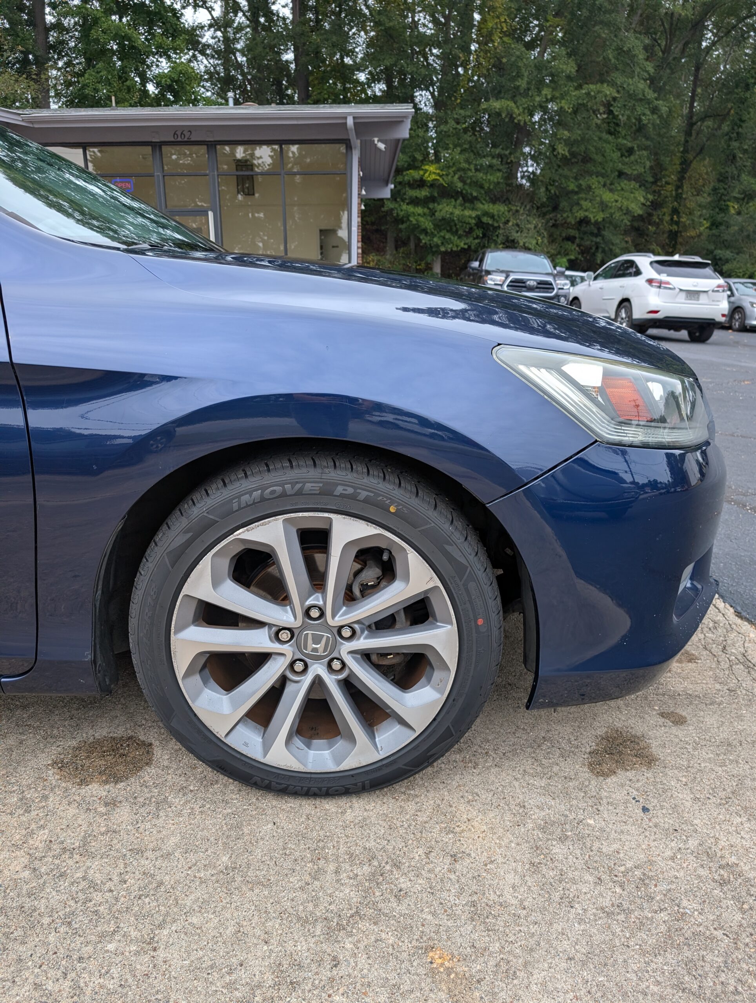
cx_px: 378
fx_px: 697
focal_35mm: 24
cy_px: 502
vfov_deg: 71.5
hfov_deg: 56.9
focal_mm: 6.9
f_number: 1.68
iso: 21
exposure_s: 1/342
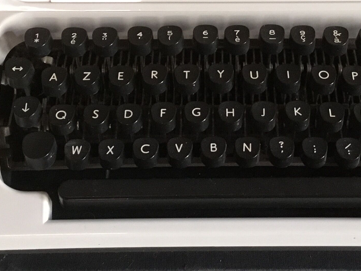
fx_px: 751
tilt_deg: -50.7
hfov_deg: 27.0
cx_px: 211
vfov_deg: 20.1
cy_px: 38
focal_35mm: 72
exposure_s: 1/20
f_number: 2.4
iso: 200
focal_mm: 3.3
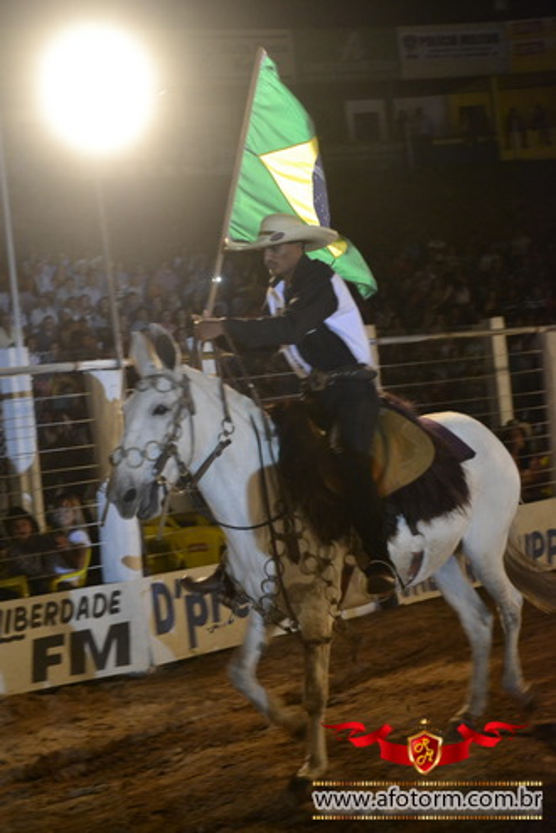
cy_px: 416
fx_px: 1737
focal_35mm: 75
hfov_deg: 18.2
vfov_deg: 27.0
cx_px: 278
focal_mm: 50
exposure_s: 1/60
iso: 2500
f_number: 4.8
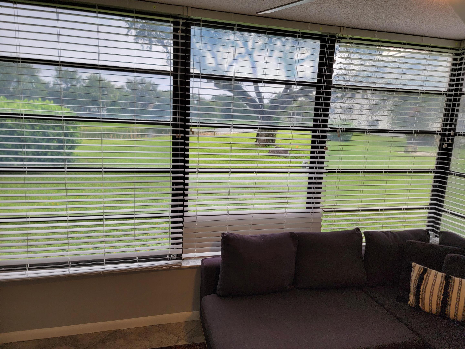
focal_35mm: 24
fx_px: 322
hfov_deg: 71.6
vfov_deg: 56.8
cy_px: 174
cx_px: 232
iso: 40
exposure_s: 1/120
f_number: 1.8
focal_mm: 6.7
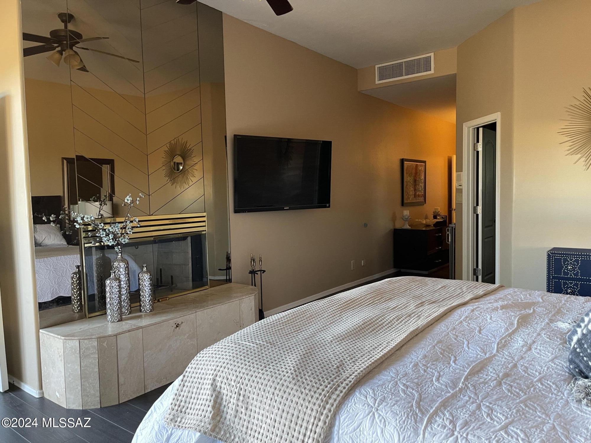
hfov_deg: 69.4
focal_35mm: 25
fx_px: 427
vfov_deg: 54.9
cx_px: 296
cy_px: 222
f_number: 1.6
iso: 250
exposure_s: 1/60
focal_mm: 5.1
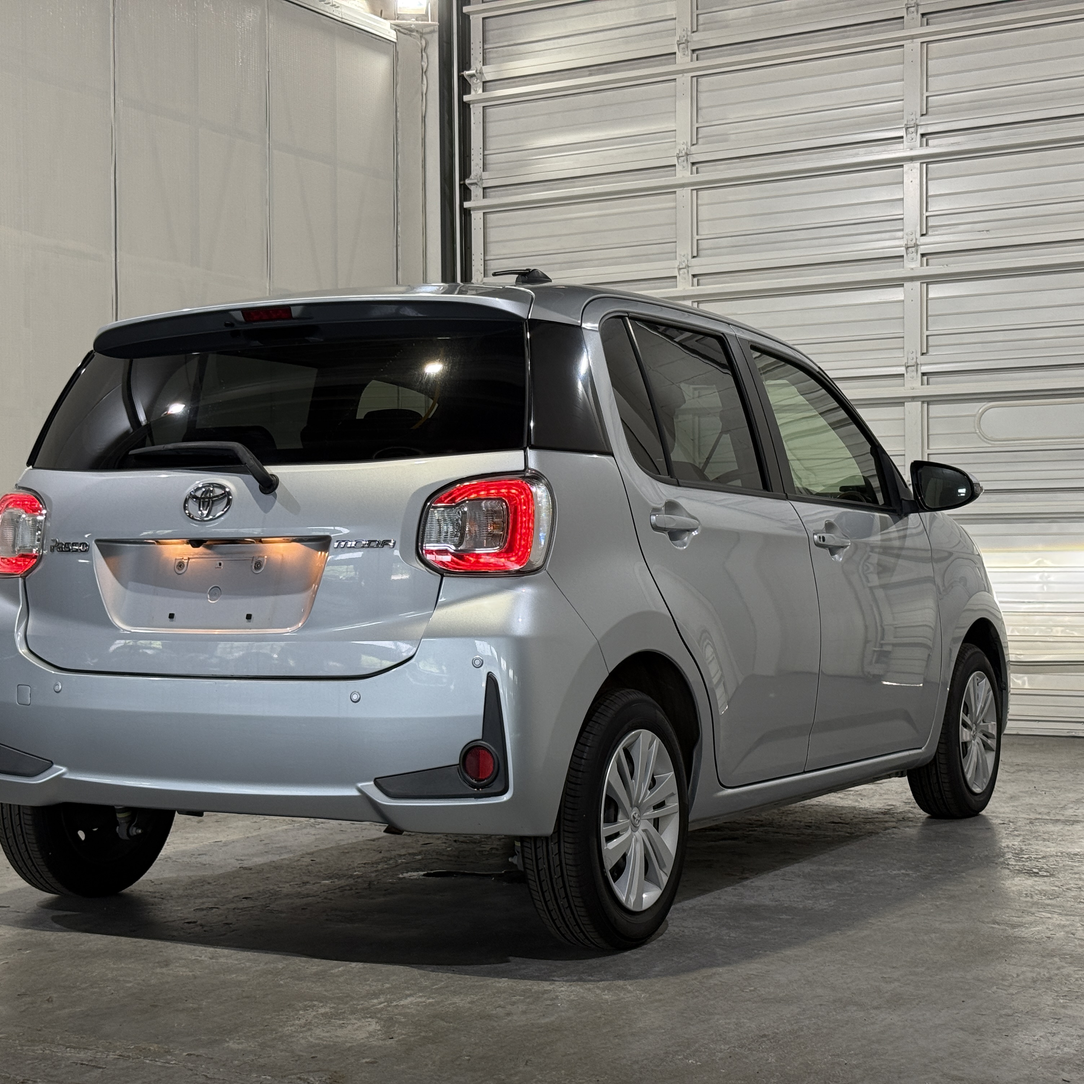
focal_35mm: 57
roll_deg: +0.2
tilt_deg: +0.3
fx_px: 2019
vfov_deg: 30.0
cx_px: 479
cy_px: 546
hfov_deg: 30.0
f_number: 1.78
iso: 100
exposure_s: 1/60
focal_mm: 6.76
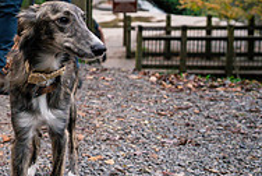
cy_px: 10
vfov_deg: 18.1
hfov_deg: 23.4
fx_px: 539
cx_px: -99
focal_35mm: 74
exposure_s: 1/1250
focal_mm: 24
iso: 2000
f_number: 2.8
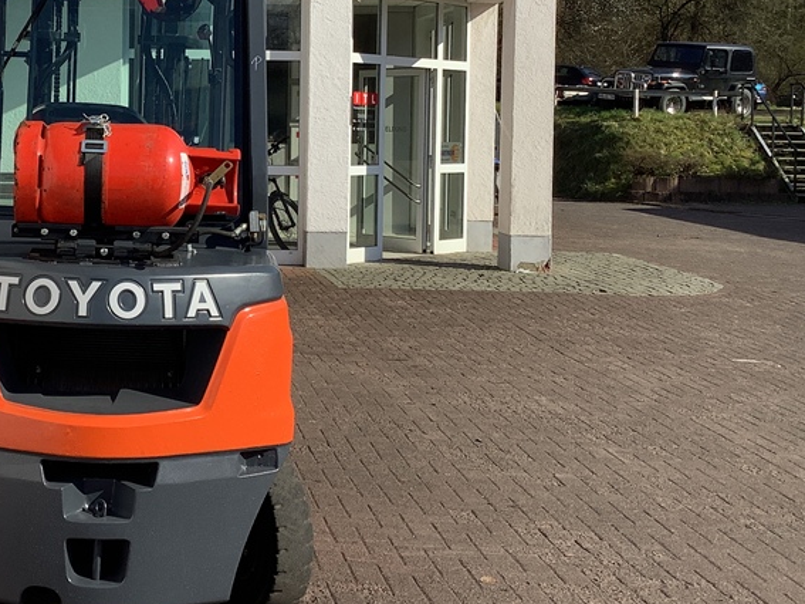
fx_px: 1302
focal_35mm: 56
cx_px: 118
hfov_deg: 33.0
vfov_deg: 25.7
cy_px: 144
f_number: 2.4
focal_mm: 3.3
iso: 25
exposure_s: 1/1404
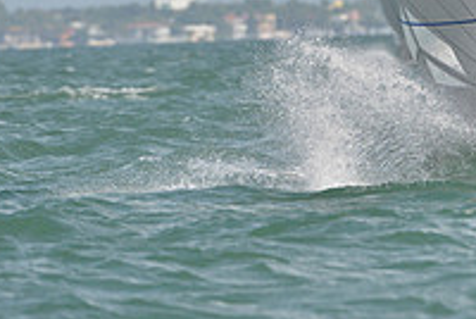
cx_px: 505
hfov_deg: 1.8
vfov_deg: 1.2
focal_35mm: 1158
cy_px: -130
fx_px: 15334
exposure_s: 1/1600
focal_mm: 400
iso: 280
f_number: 6.3
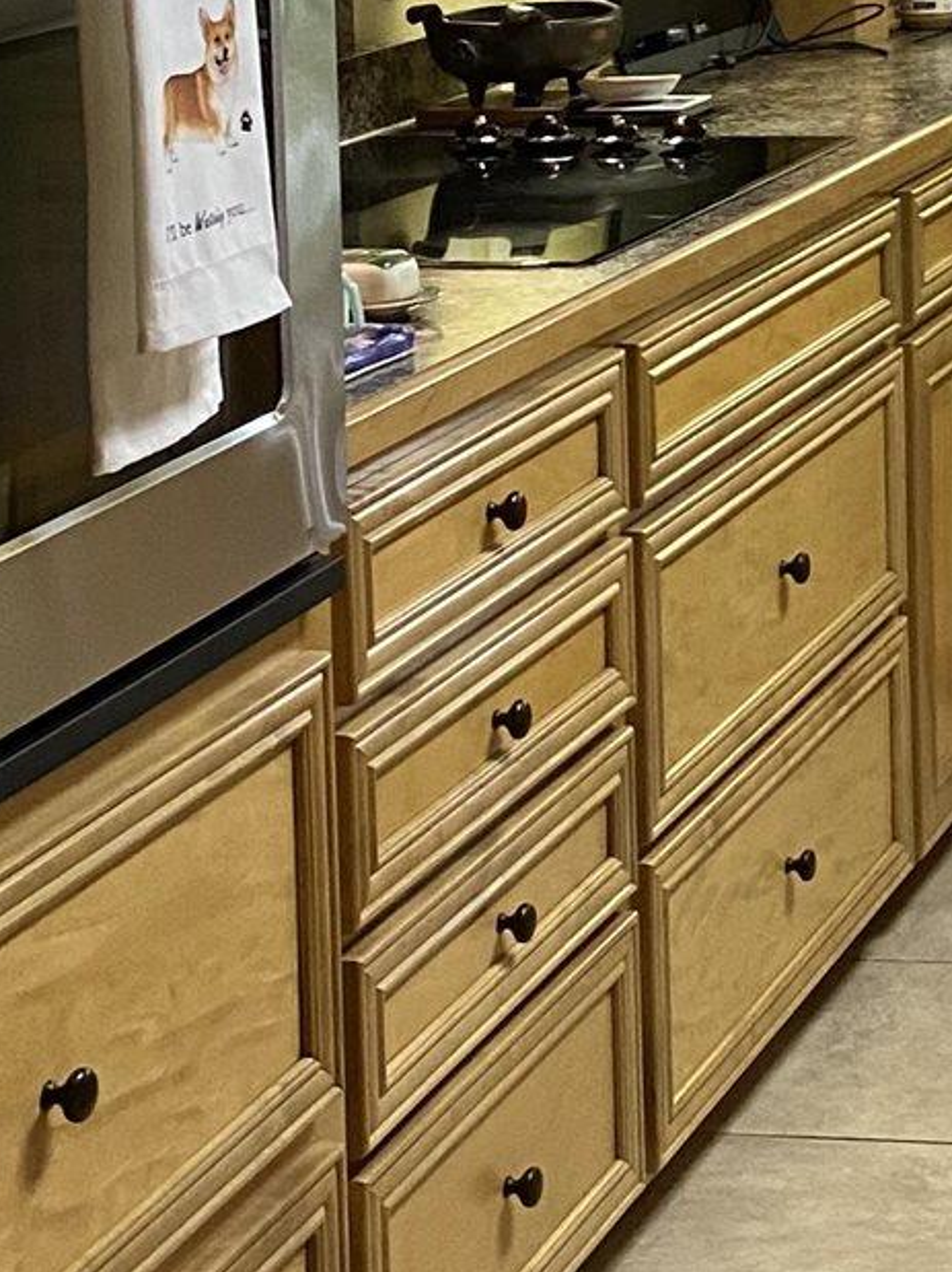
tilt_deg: -1.9
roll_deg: +0.4
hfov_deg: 13.9
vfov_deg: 19.4
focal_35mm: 97
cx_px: 1612
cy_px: -136
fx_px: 3559
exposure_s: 1/60
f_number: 1.8
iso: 250
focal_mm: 4.25
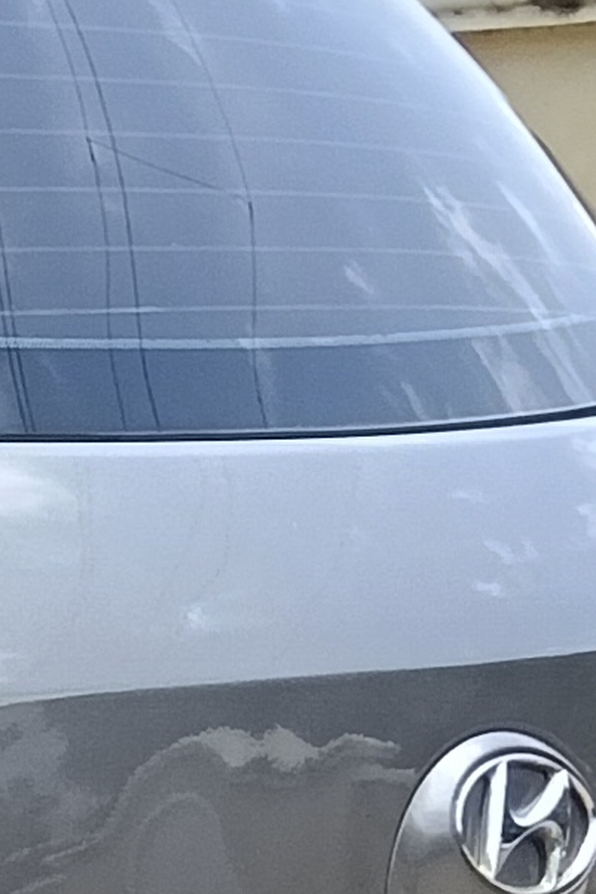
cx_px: -1547
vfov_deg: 10.4
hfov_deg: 6.2
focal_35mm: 191
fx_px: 4746
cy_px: 1322
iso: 50
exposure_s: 1/303
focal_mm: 3.98
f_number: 1.8
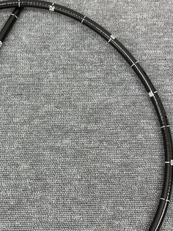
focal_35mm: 44
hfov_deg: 32.1
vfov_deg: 43.0
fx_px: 294
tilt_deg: -77.4
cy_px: 124
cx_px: 40
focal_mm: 5.96
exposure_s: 1/120
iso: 100
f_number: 1.6
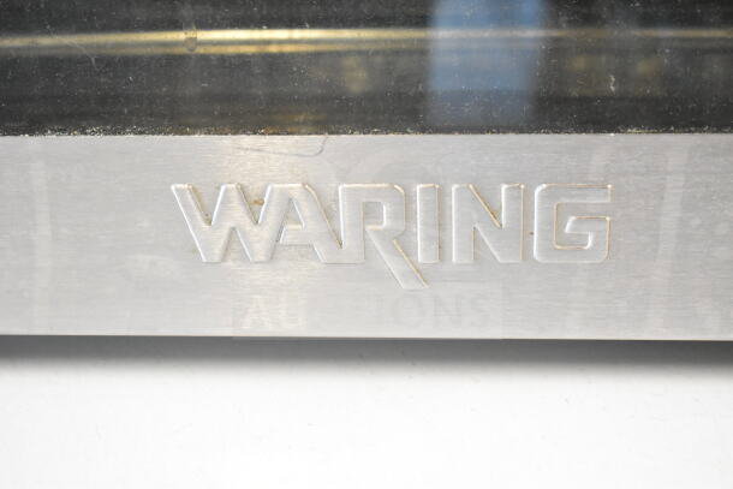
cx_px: 366
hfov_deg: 29.9
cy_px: 244
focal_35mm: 68
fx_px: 1375
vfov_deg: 20.2
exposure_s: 1/80
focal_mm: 45
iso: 5600
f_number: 5
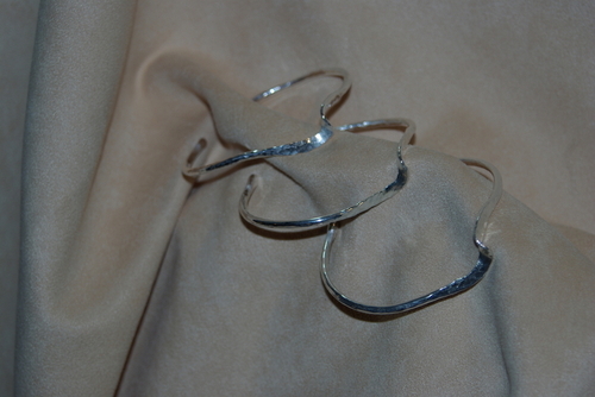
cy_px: 198
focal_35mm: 120
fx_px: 1984
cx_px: 298
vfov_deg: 11.4
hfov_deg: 17.1
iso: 100
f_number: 5.6
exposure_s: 1/90
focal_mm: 80
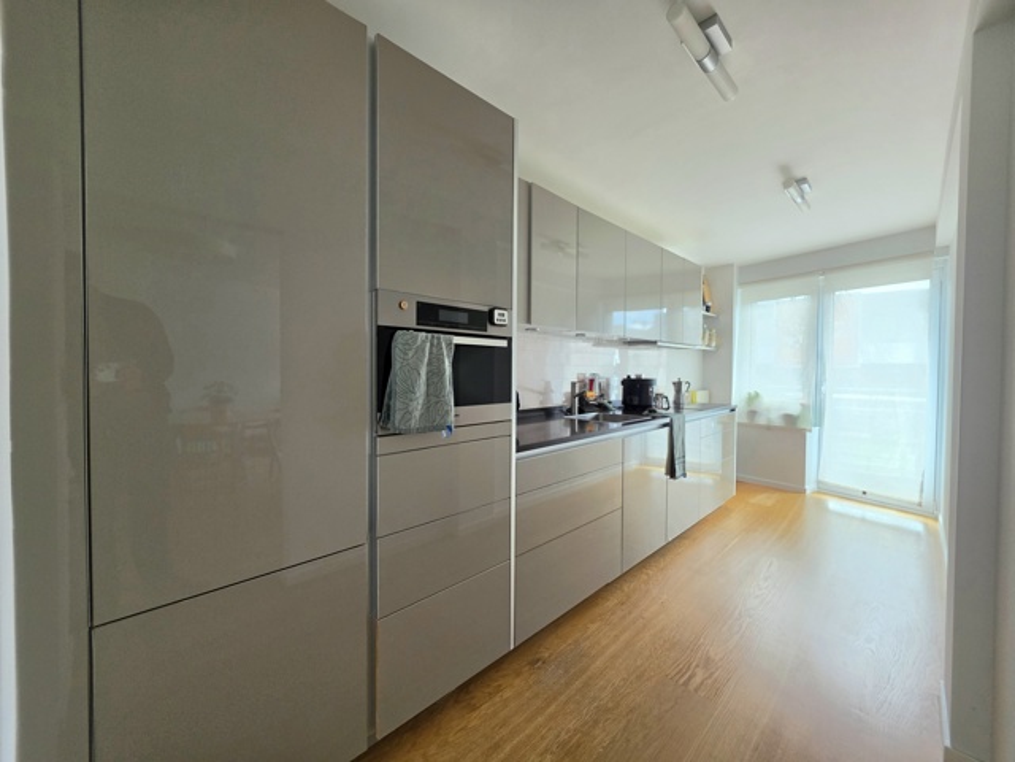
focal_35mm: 13
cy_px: 381
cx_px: 508
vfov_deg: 89.9
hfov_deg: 106.2
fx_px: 381
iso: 100
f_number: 1.9
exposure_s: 1/101
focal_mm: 2.2
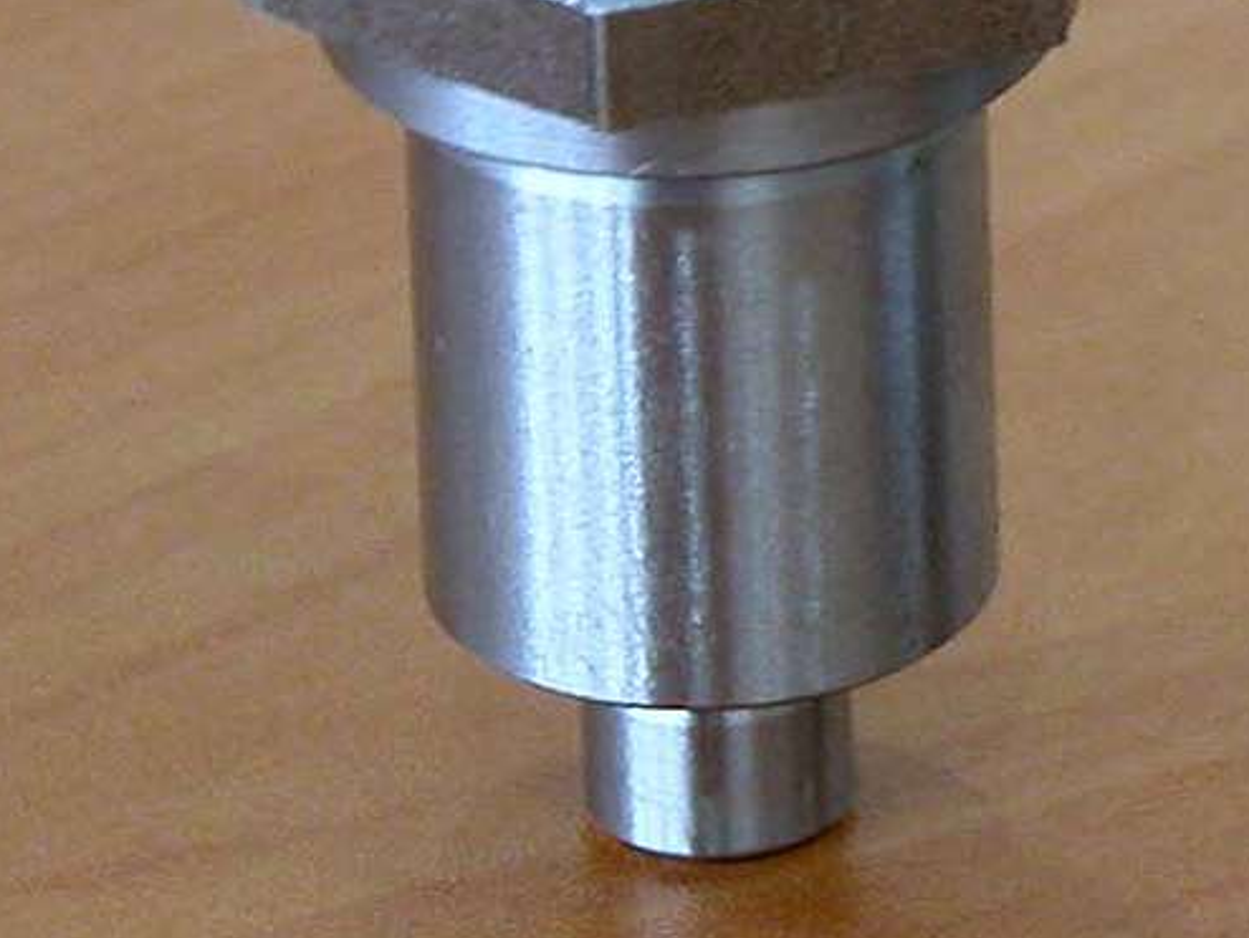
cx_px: 2195
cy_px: -164
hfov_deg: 2.7
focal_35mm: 719
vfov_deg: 2.1
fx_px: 25955
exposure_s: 1/3.2
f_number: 3.9
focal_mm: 37.7
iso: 149
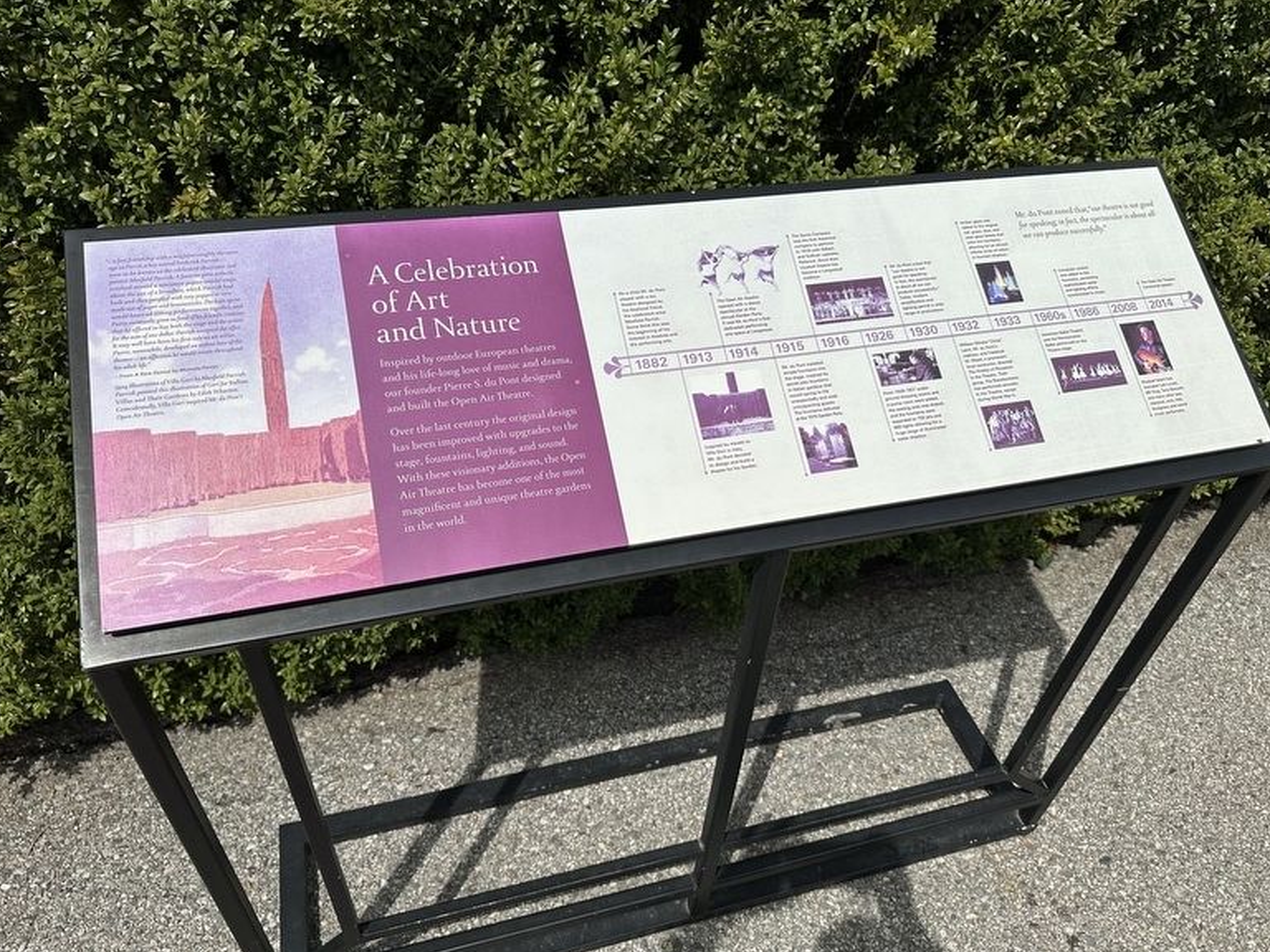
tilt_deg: -41.0
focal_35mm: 25
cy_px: 463
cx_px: 635
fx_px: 917
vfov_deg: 54.9
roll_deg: -3.6
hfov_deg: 69.4
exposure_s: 1/10753
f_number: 1.78
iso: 80
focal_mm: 6.86
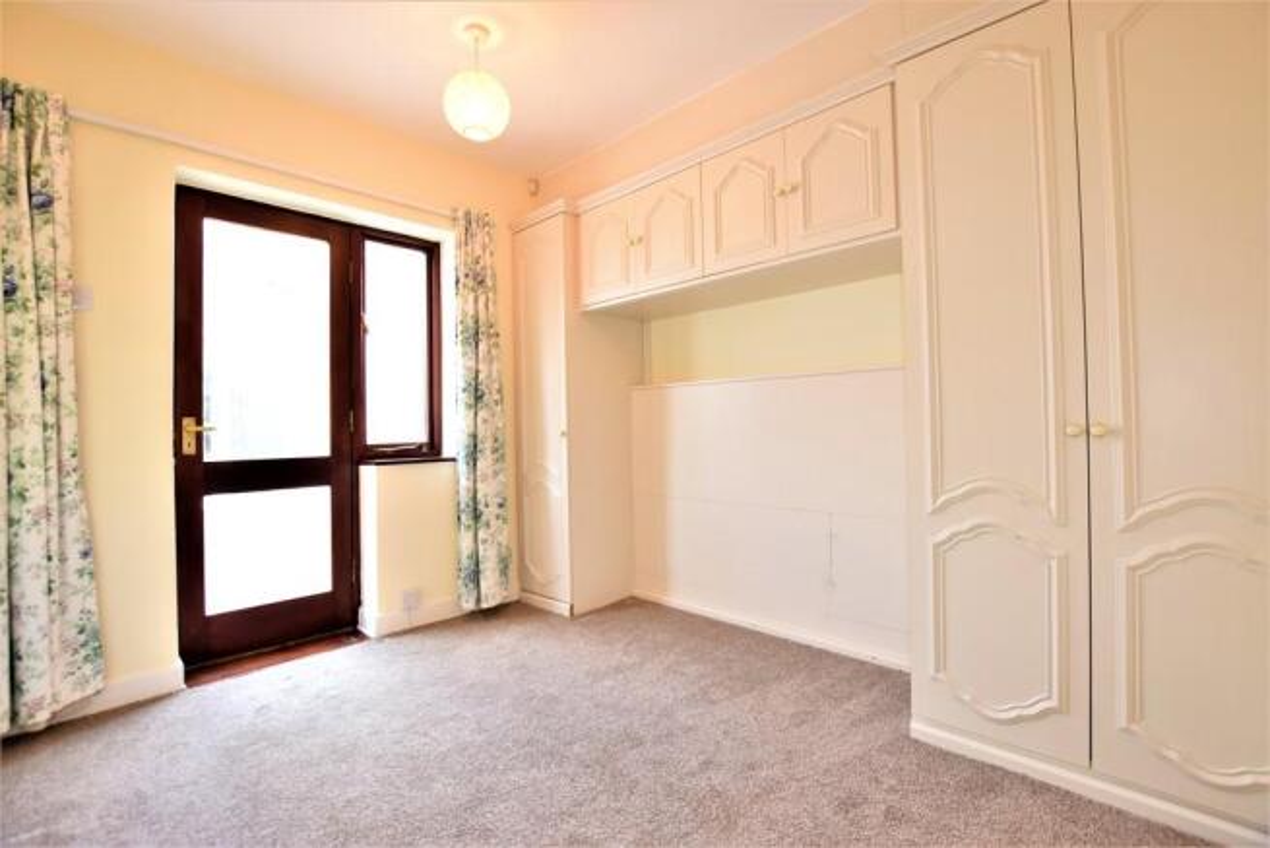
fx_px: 529
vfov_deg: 77.4
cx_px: 635
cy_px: 424
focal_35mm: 15
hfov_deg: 100.4
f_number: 5
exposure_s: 1/15
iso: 640
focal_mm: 10
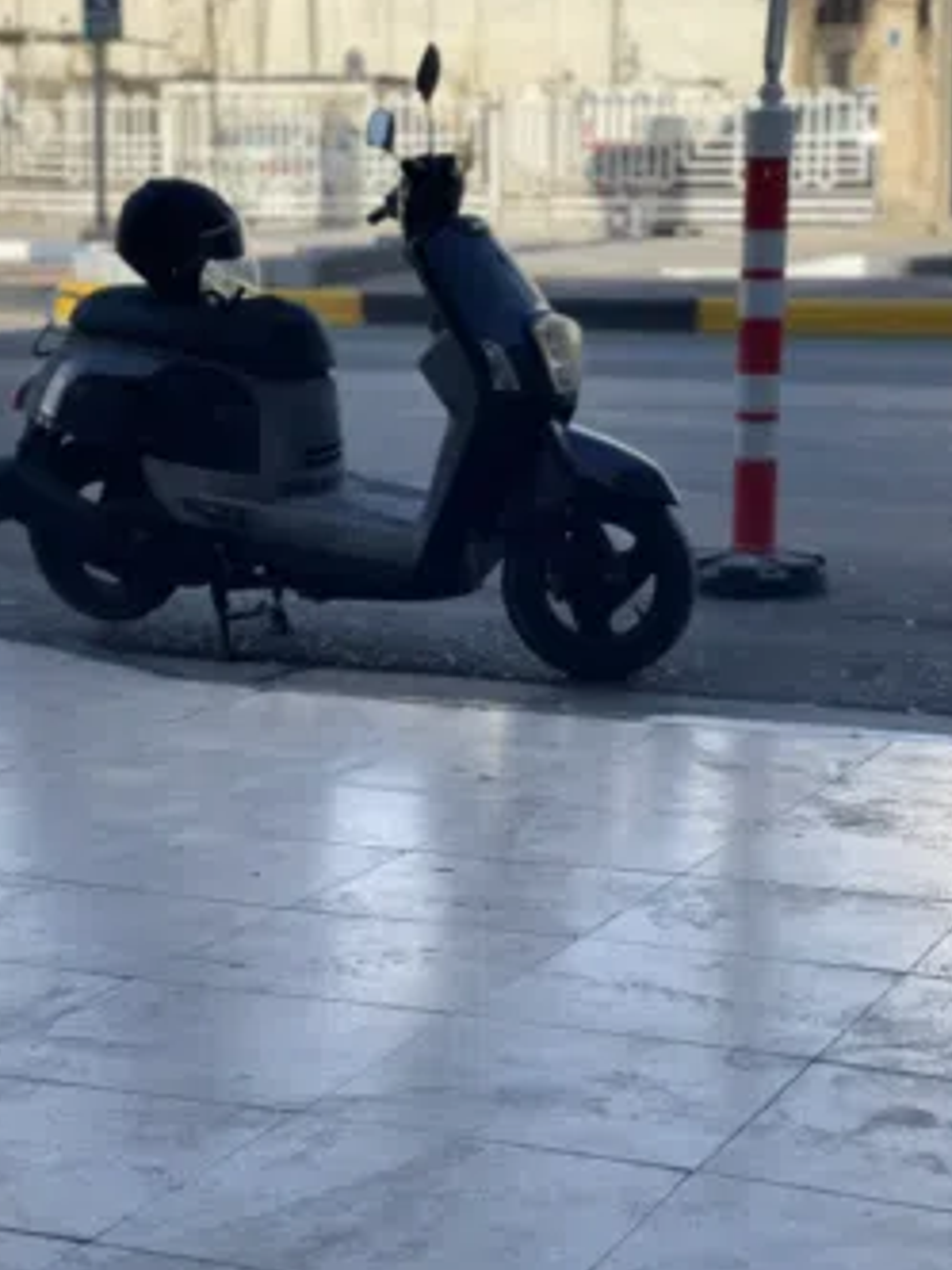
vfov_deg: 25.3
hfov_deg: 19.1
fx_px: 2824
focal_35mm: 77
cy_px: 635
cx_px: 390
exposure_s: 1/652
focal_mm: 7.5
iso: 32
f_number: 2.2
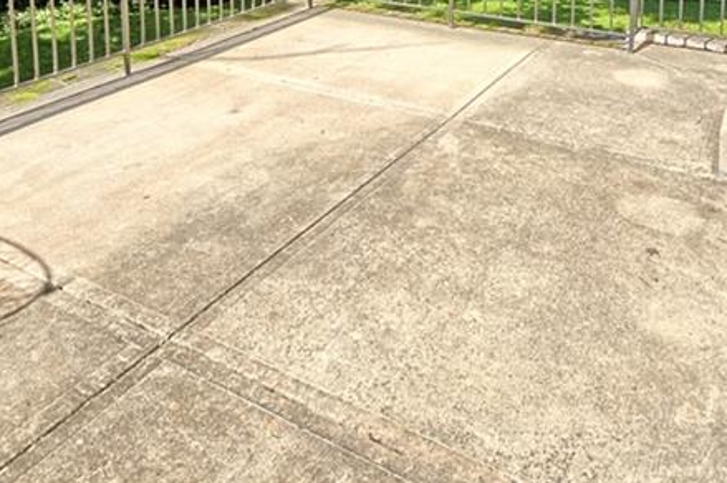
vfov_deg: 32.4
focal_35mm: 35
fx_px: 706
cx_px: 369
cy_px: -71
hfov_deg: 54.5
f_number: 8
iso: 100
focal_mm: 10
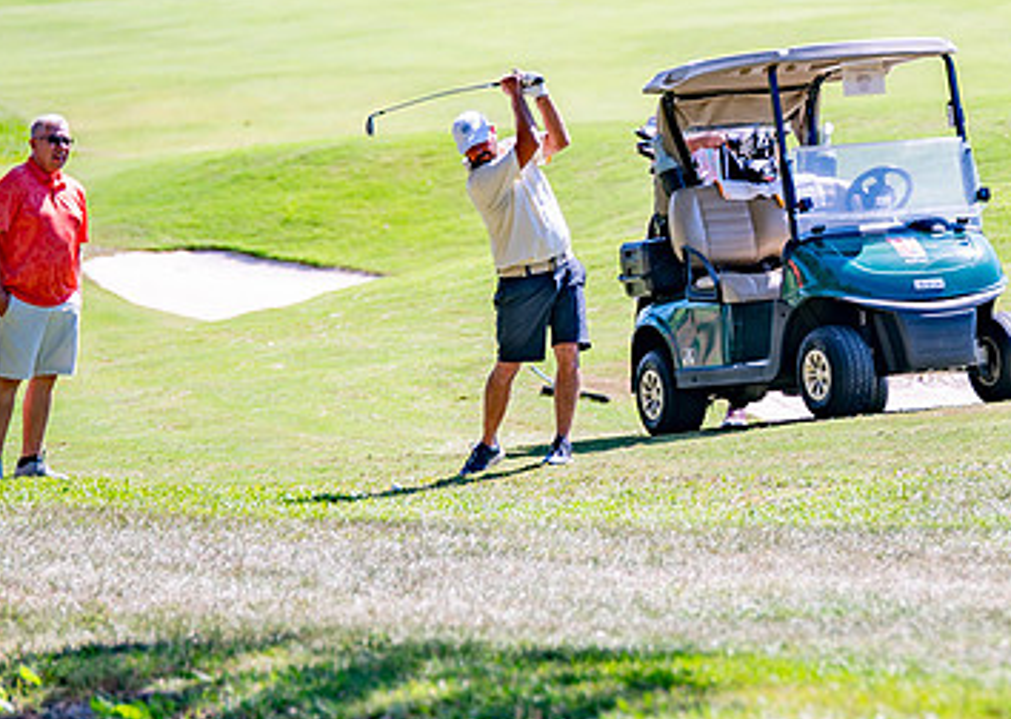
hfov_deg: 5.0
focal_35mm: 400
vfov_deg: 3.6
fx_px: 11472
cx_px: 874
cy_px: 254
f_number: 2.8
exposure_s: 1/1000
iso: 100
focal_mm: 165
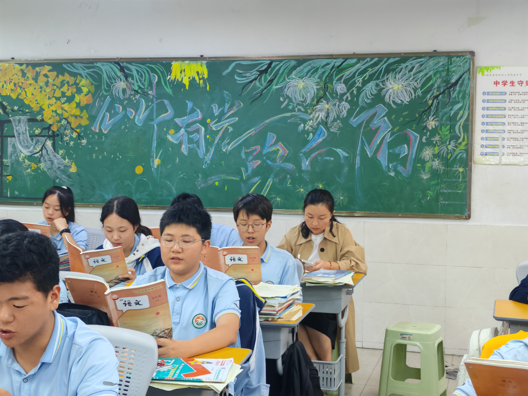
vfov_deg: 27.0
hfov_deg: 35.5
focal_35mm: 54
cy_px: 198
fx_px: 824
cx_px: 264
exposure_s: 1/50
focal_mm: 5.52
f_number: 1.95
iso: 320
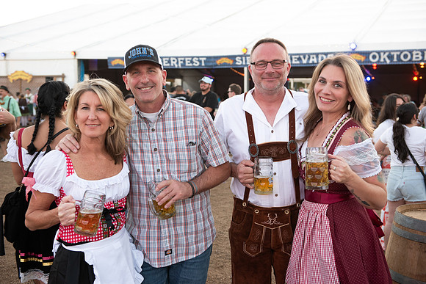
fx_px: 533
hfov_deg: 43.6
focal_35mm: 45
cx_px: 213
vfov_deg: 29.9
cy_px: 142
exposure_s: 1/400
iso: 640
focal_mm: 45
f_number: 4
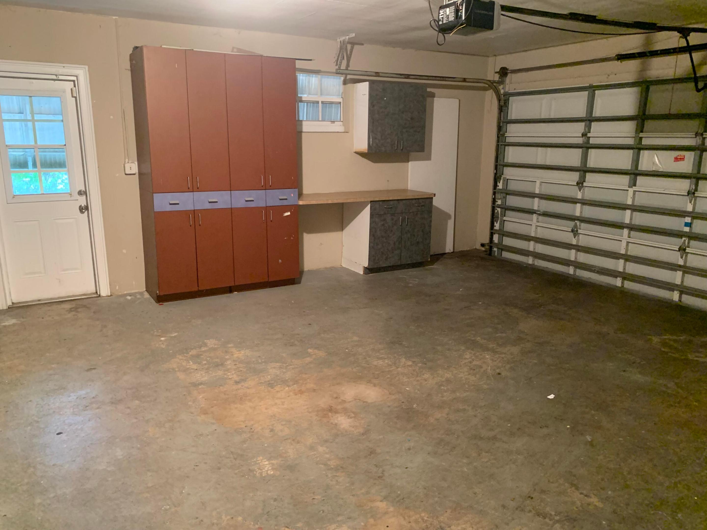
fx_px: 531
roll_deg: -0.1
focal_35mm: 26
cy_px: 265
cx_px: 354
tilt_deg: -13.8
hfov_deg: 67.3
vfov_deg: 53.1
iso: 500
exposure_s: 1/30
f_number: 1.8
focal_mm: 4.25
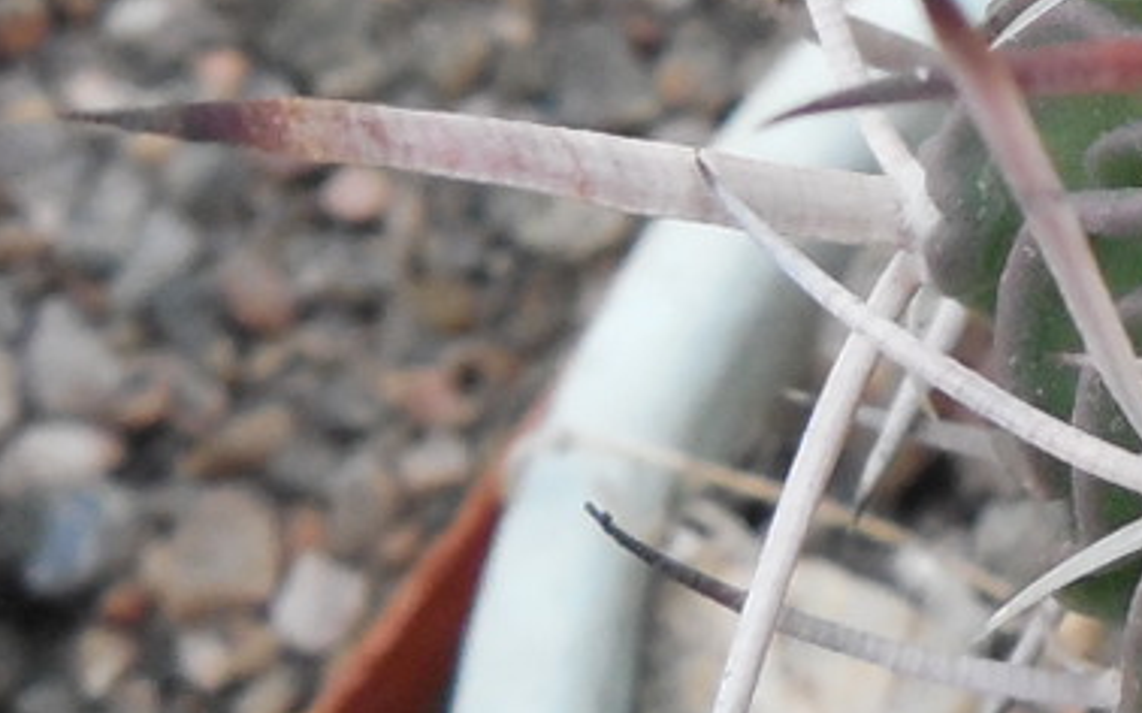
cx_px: 1571
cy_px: -601
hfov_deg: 14.3
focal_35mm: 139
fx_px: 4325
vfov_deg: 9.0
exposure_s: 1/30
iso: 320
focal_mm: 5.6
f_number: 3.6
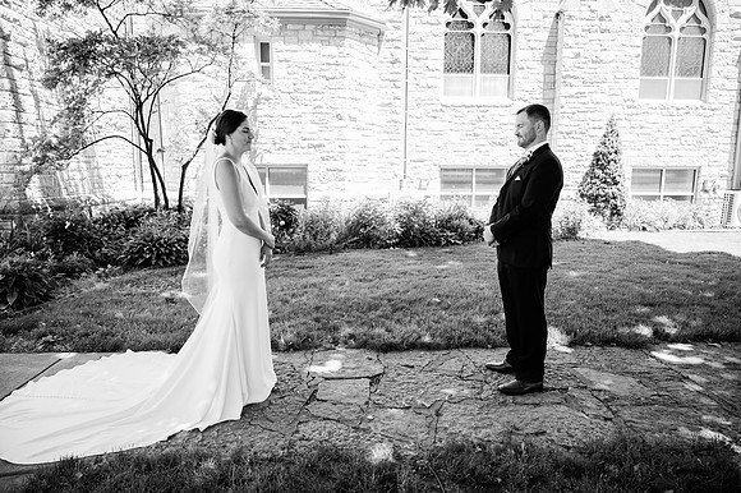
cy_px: 246
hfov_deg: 73.8
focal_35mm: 24
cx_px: 370
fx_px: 494
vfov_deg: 53.1
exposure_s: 1/320
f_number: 4
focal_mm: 24
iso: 320
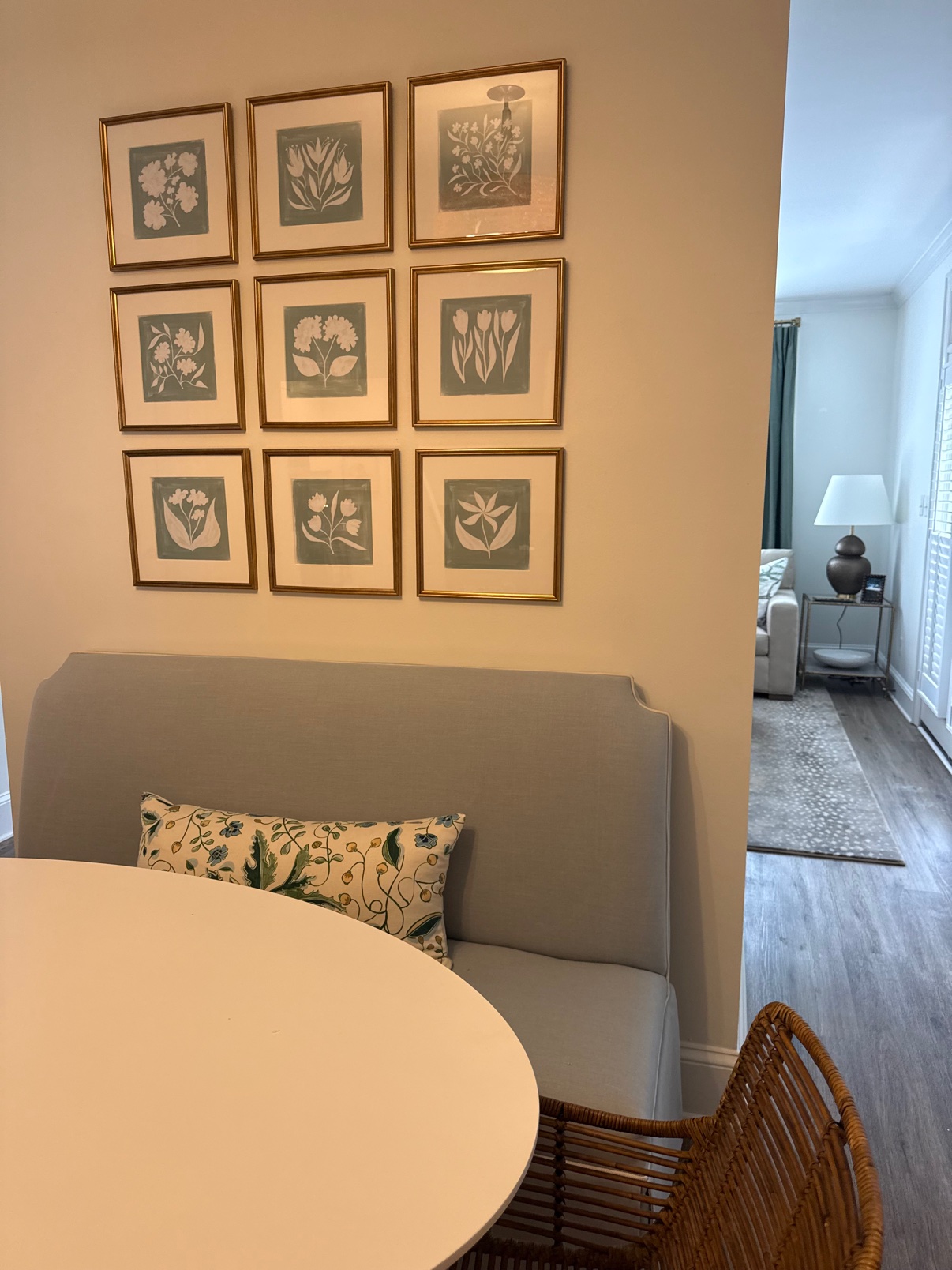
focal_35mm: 24
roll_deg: +0.5
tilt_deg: -8.2
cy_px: 635
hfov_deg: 56.8
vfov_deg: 71.6
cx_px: 476
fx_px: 880
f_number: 1.78
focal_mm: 6.76
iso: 125
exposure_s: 1/60
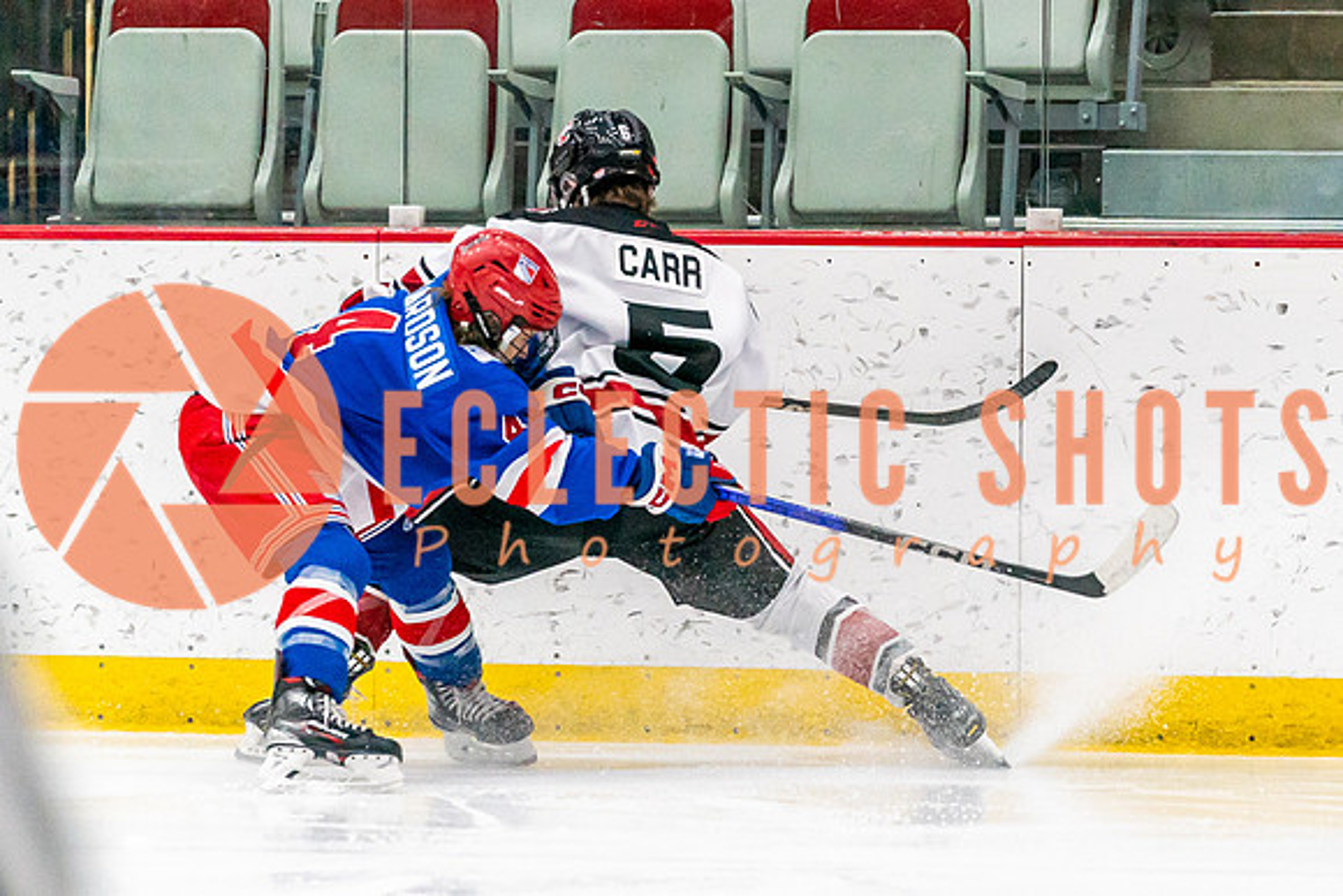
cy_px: 345
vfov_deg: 3.4
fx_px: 15117
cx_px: 865
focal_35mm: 405
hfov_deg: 5.1
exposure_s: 1/1250
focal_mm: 200
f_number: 2.8
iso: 3200
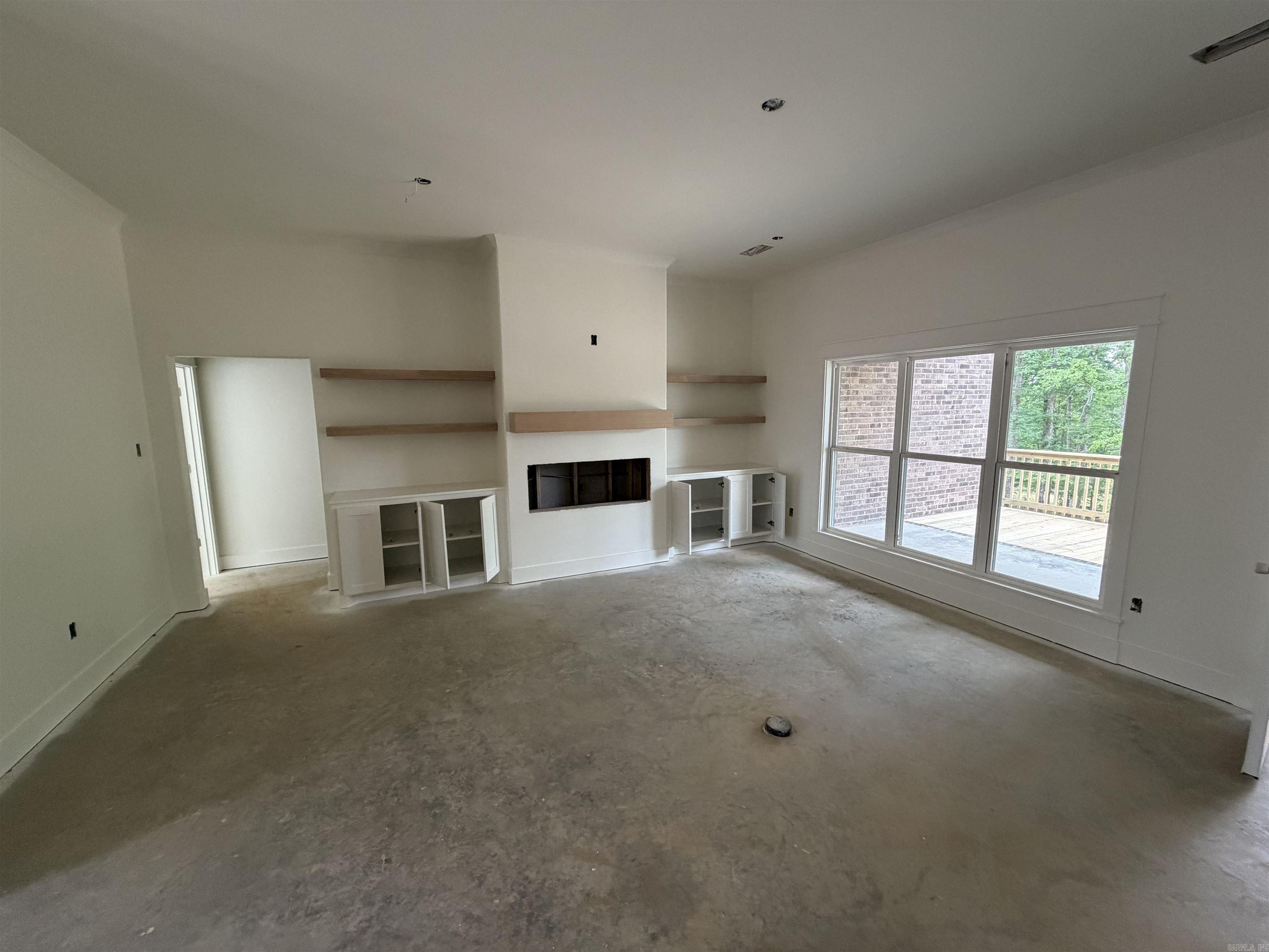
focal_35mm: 14
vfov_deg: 85.7
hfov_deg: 102.1
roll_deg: +0.9
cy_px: 476
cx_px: 634
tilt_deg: -8.5
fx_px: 513
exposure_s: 1/66
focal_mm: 2.22
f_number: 2.2
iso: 320
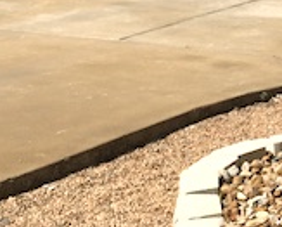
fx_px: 928
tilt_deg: +0.1
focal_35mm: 111
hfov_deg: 16.9
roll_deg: +1.6
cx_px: 287
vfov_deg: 12.9
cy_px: -152
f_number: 2.2
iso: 25
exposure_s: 1/2331
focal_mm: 4.15
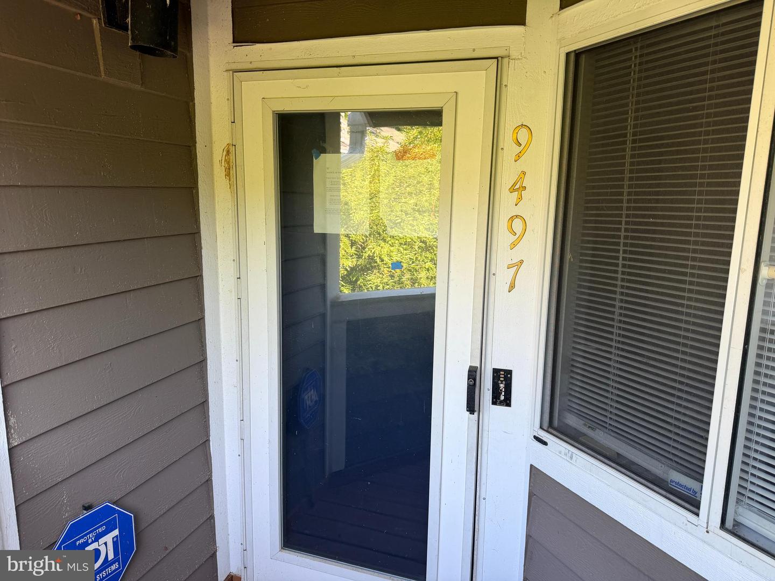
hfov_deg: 71.6
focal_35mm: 24
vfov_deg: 56.8
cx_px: 388
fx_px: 537
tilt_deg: -8.6
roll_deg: -0.3
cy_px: 290
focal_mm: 6.76
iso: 80
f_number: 1.78
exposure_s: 1/121
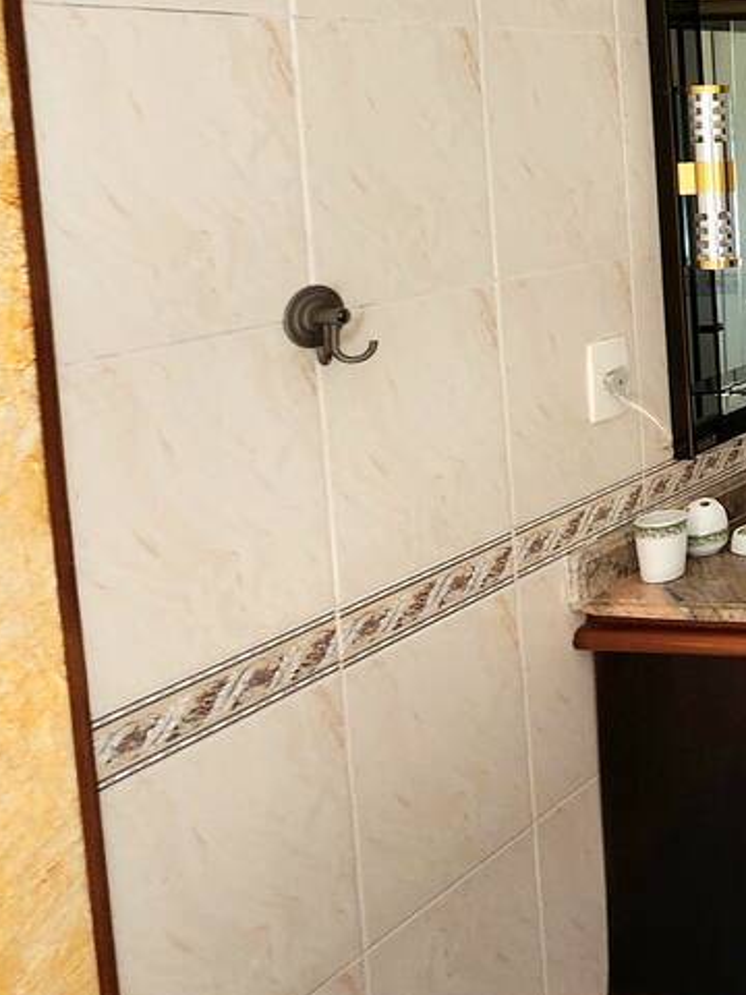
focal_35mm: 39
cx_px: 1393
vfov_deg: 44.7
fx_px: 1121
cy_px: 155
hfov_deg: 21.2
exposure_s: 1/60.2
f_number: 2.2
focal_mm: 2.2
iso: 160
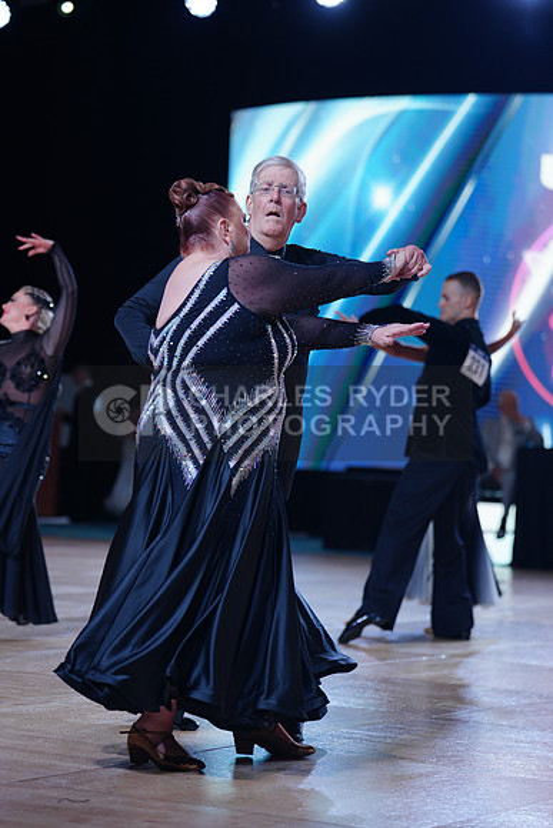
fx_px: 2349
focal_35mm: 102
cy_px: 414
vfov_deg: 20.0
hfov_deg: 13.4
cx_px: 276
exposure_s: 1/500
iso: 400
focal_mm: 102
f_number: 2.8
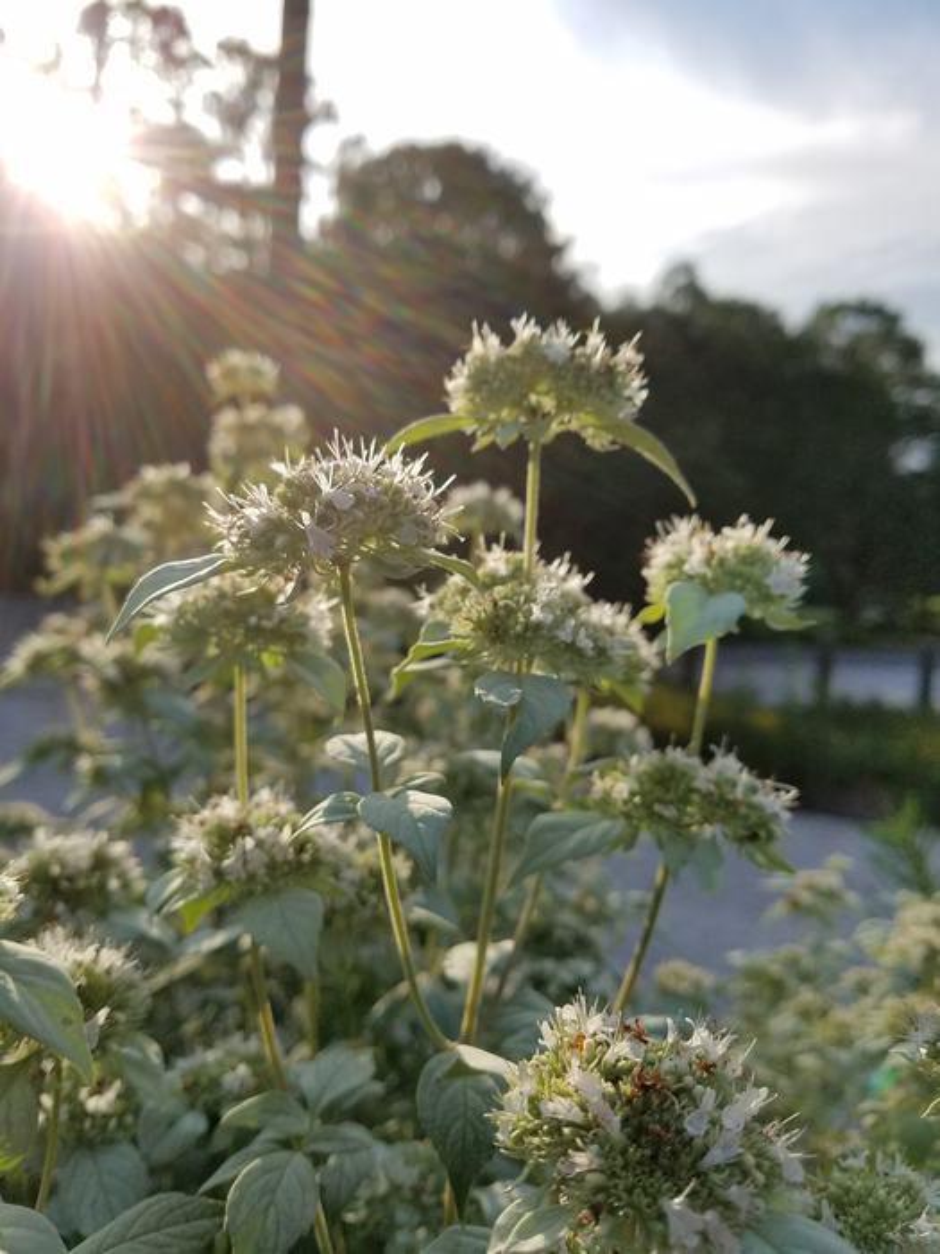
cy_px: 627
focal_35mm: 26
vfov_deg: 67.3
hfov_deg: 53.1
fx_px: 941
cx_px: 470
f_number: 1.7
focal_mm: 4.2
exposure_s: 1/1576
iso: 50
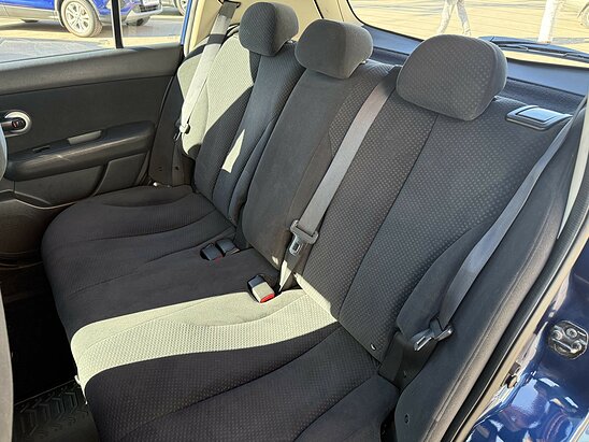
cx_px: 294
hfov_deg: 71.6
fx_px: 408
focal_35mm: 24
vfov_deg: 56.8
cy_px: 221
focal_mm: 6.76
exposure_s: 1/228
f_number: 1.78
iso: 200
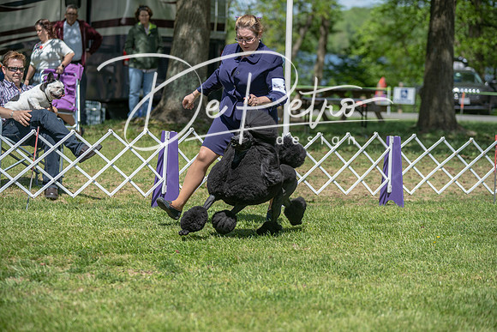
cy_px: 166
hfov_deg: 17.1
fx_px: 1657
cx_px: 248
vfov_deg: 11.4
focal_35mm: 120
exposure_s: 1/1000
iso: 125
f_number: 4
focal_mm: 120
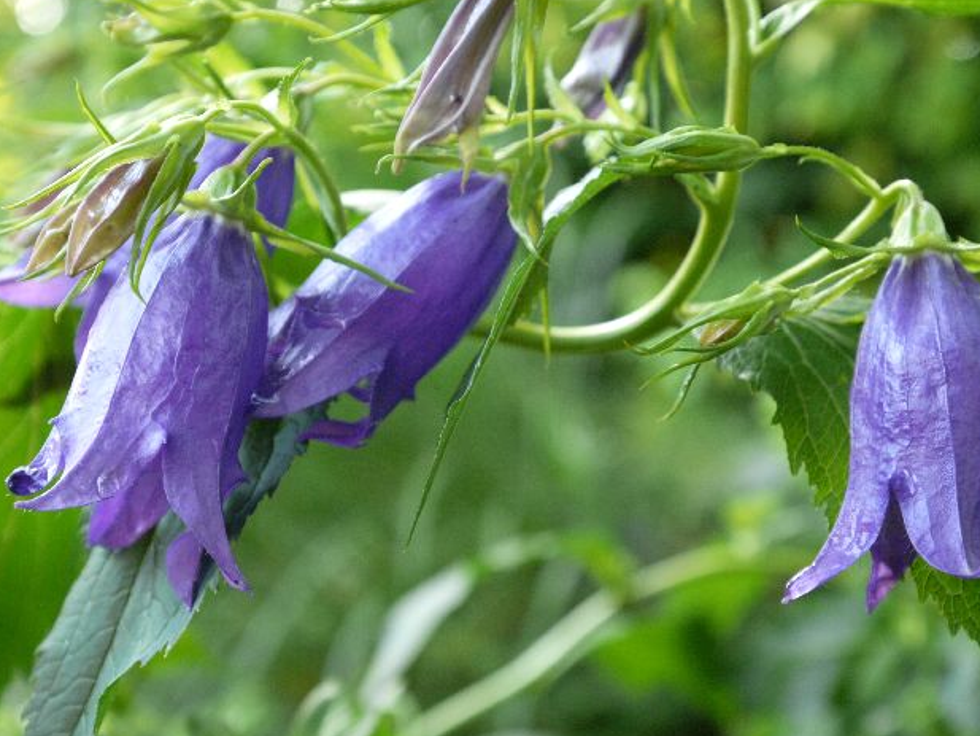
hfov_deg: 23.6
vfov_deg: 17.8
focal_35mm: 83
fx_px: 2350
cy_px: 362
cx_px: 497
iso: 320
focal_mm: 40
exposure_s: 1/30
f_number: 5.4
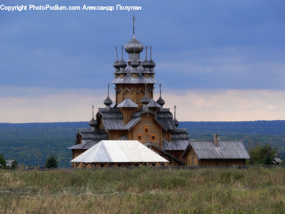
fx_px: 2223
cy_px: 107
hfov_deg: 7.3
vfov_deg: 5.5
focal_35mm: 270
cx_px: 142
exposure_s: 1/125
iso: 80
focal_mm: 57
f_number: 5.6
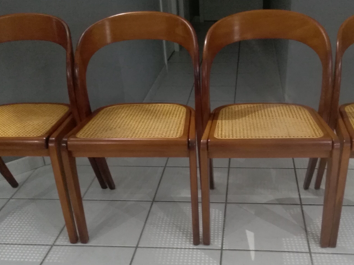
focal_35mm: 42
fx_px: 429
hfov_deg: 44.6
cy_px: 188
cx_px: 210
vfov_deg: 33.9
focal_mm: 3.54
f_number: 2
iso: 796
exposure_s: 1/16.7
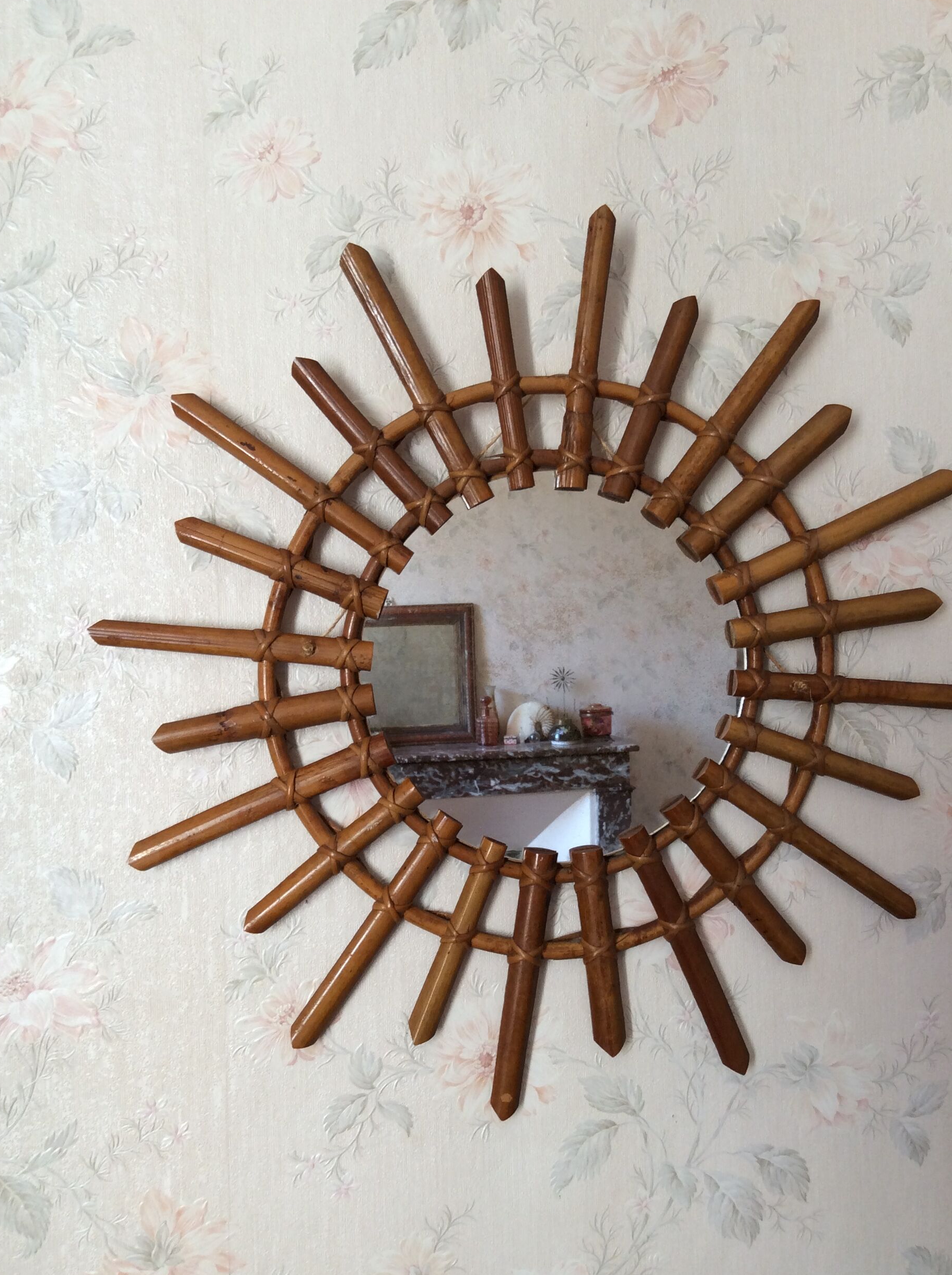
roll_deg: +1.0
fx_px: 1250
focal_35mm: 34
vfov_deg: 54.0
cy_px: 670
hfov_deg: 41.7
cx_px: 501
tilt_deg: -0.3
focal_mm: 3.3
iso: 40
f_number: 2.4
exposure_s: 1/33
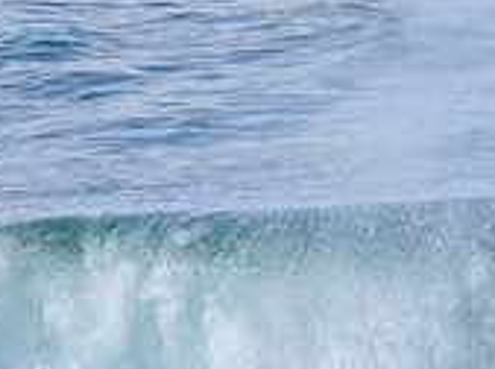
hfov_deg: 0.8
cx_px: 688
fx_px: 35402
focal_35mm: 2481
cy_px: 444
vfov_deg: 0.6
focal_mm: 500
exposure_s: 1/2000
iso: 500
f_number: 5.6
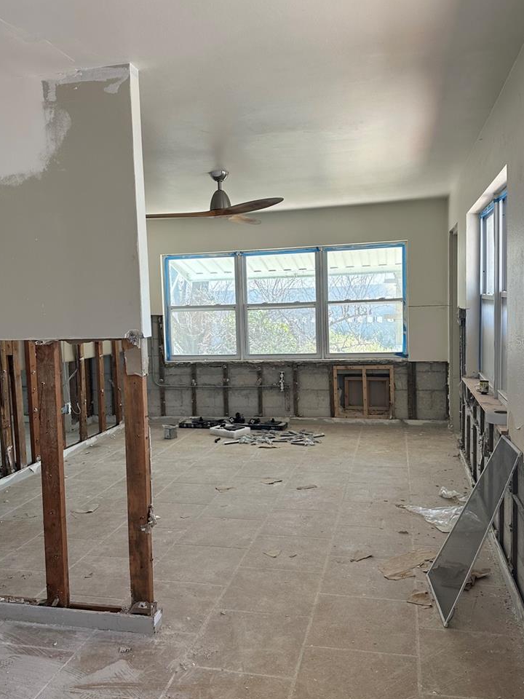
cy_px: 341
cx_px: 239
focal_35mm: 30
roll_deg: +0.6
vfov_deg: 60.0
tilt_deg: -4.2
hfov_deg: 46.7
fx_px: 606
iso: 80
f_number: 1.78
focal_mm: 6.86
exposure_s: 1/373
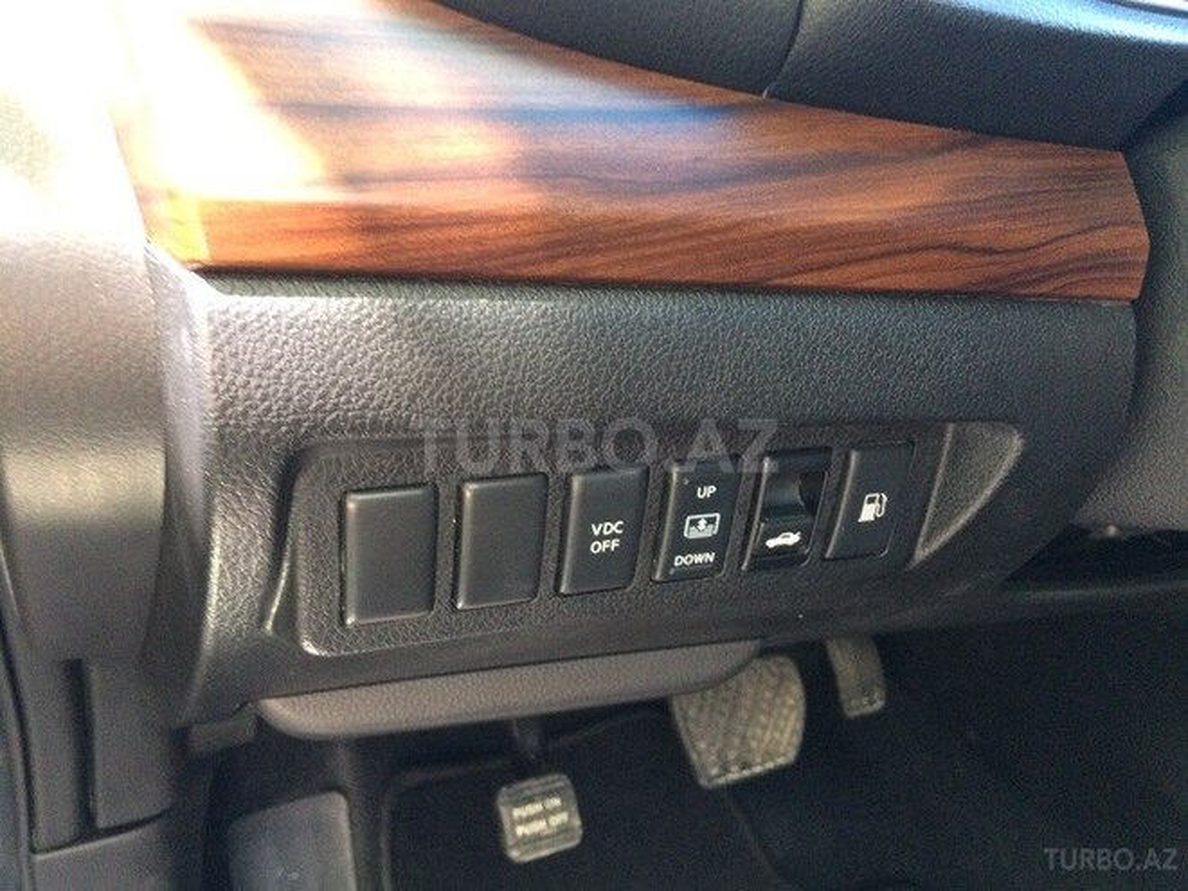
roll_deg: -1.8
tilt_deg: -20.9
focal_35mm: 29
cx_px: 594
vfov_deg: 48.2
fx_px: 995
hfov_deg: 61.7
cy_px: 446
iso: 320
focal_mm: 4.15
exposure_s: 1/33
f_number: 2.2
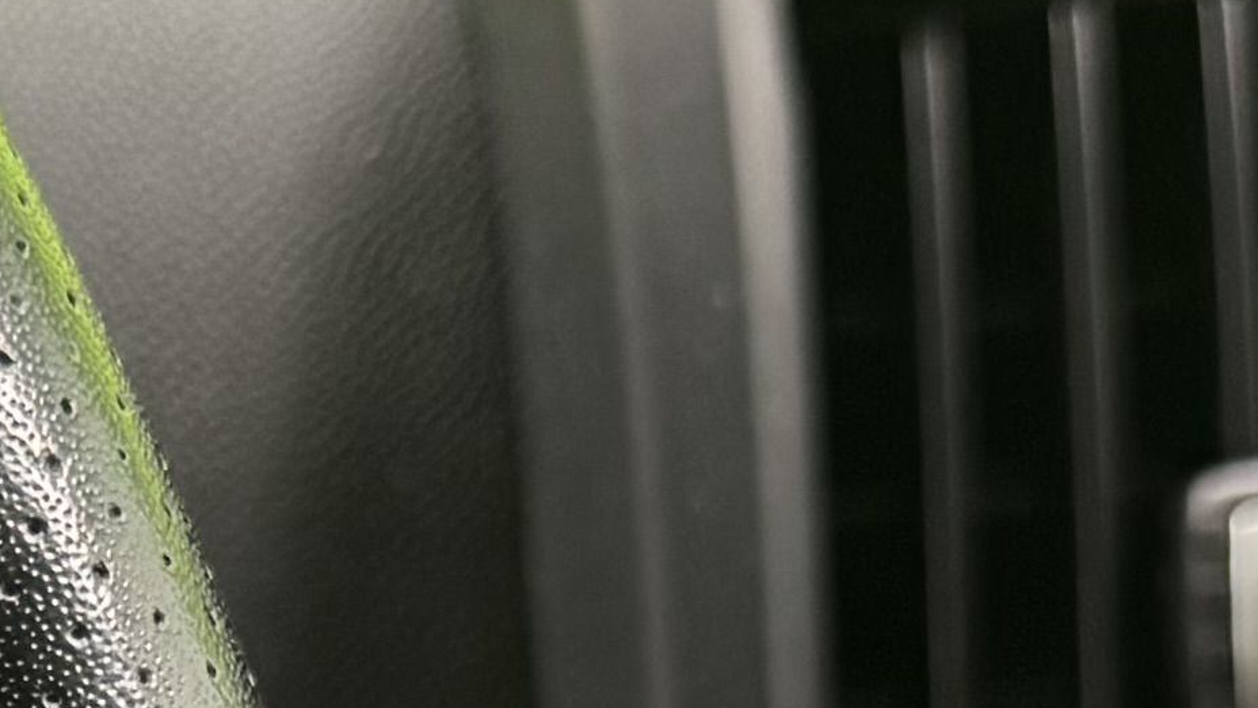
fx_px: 5370
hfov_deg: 12.8
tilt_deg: -32.6
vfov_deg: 7.2
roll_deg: -4.5
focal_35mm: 161
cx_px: -455
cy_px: 1523
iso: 400
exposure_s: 1/50
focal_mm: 6.76
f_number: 1.78
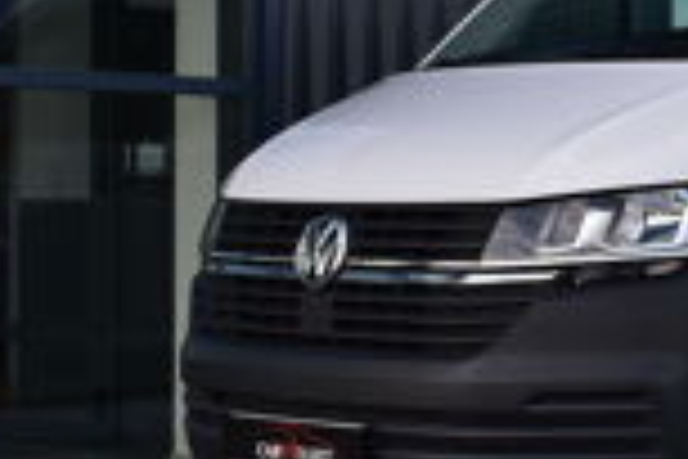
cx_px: 949
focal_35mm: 113
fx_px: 2159
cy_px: 99
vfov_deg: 12.1
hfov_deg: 16.8
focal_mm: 24
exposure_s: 1/160
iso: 400
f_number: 9
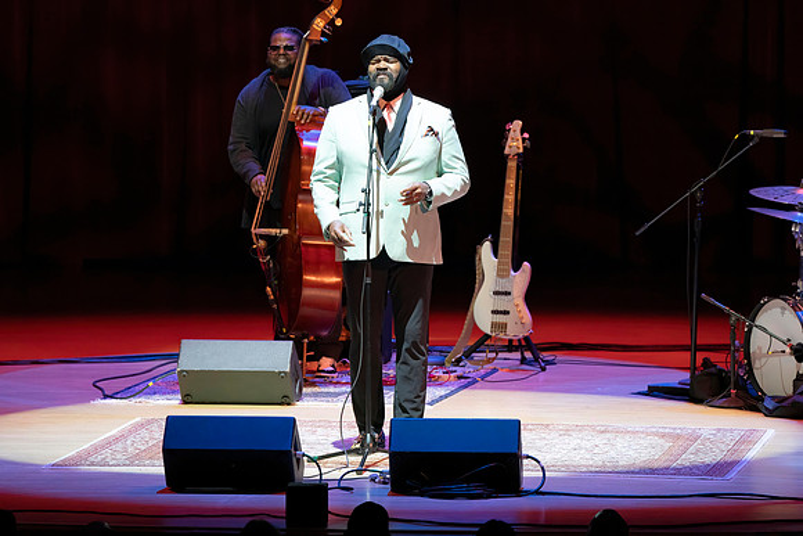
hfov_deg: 6.8
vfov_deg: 4.5
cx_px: 402
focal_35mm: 303
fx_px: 6760
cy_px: 268
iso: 6400
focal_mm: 303
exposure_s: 1/250
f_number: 7.1
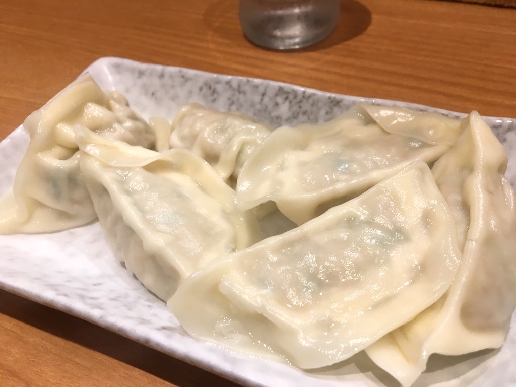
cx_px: 258
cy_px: 194
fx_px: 432
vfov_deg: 48.2
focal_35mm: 29
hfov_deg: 61.7
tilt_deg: -46.5
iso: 40
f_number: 2.2
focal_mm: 4.15
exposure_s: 1/30
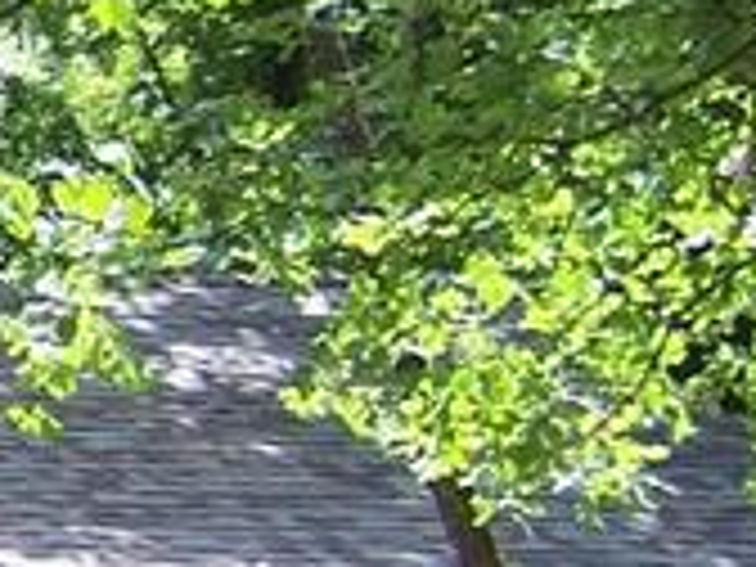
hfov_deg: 7.6
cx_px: -1379
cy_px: 536
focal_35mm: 231
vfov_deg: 6.4
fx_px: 5045
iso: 80
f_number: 2.8
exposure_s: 1/160
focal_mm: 6.3
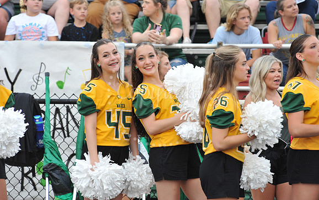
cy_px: 93
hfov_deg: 10.2
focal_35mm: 205
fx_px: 1782
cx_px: 160
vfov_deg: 6.4
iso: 1600
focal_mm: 200
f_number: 5.6
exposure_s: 1/250
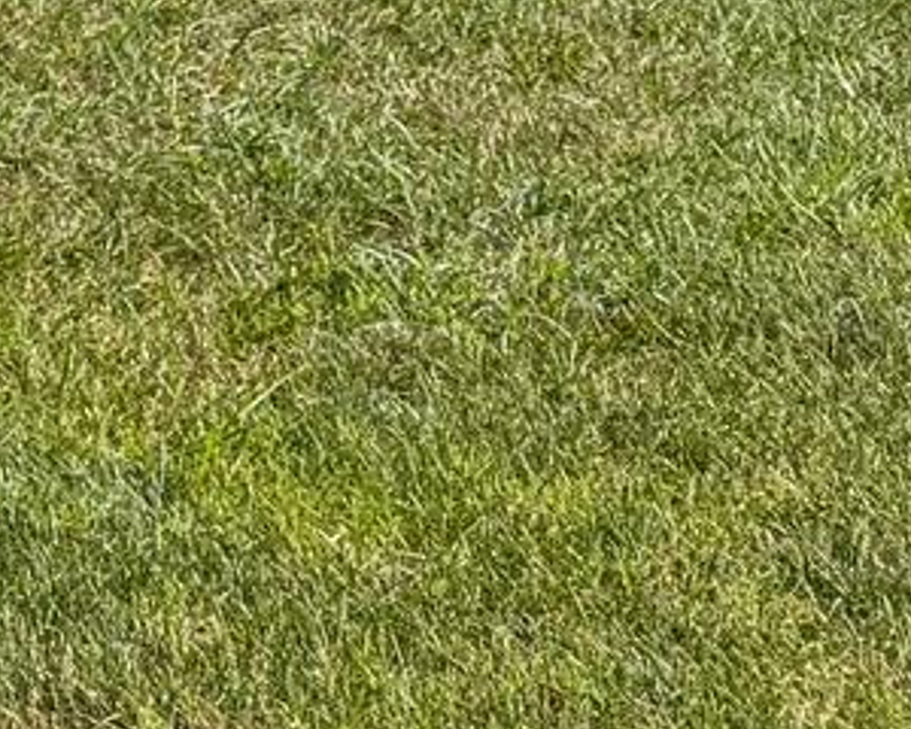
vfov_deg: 8.2
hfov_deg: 9.4
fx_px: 4314
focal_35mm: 160
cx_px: -1834
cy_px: -1449
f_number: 1.78
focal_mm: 6.76
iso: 80
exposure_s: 1/2445
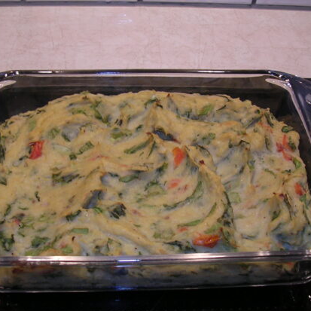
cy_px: 157
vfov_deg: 32.8
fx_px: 529
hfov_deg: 32.8
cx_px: 150
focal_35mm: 52
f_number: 2.8
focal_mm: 5.8
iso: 100
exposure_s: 1/30
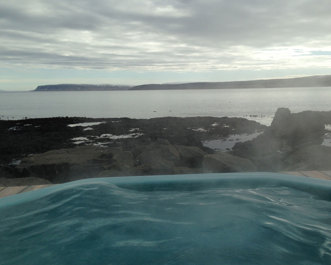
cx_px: 178
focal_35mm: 35
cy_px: 135
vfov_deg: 42.2
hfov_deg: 51.5
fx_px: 343
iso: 50
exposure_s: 1/2710
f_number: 2.4
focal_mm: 4.12
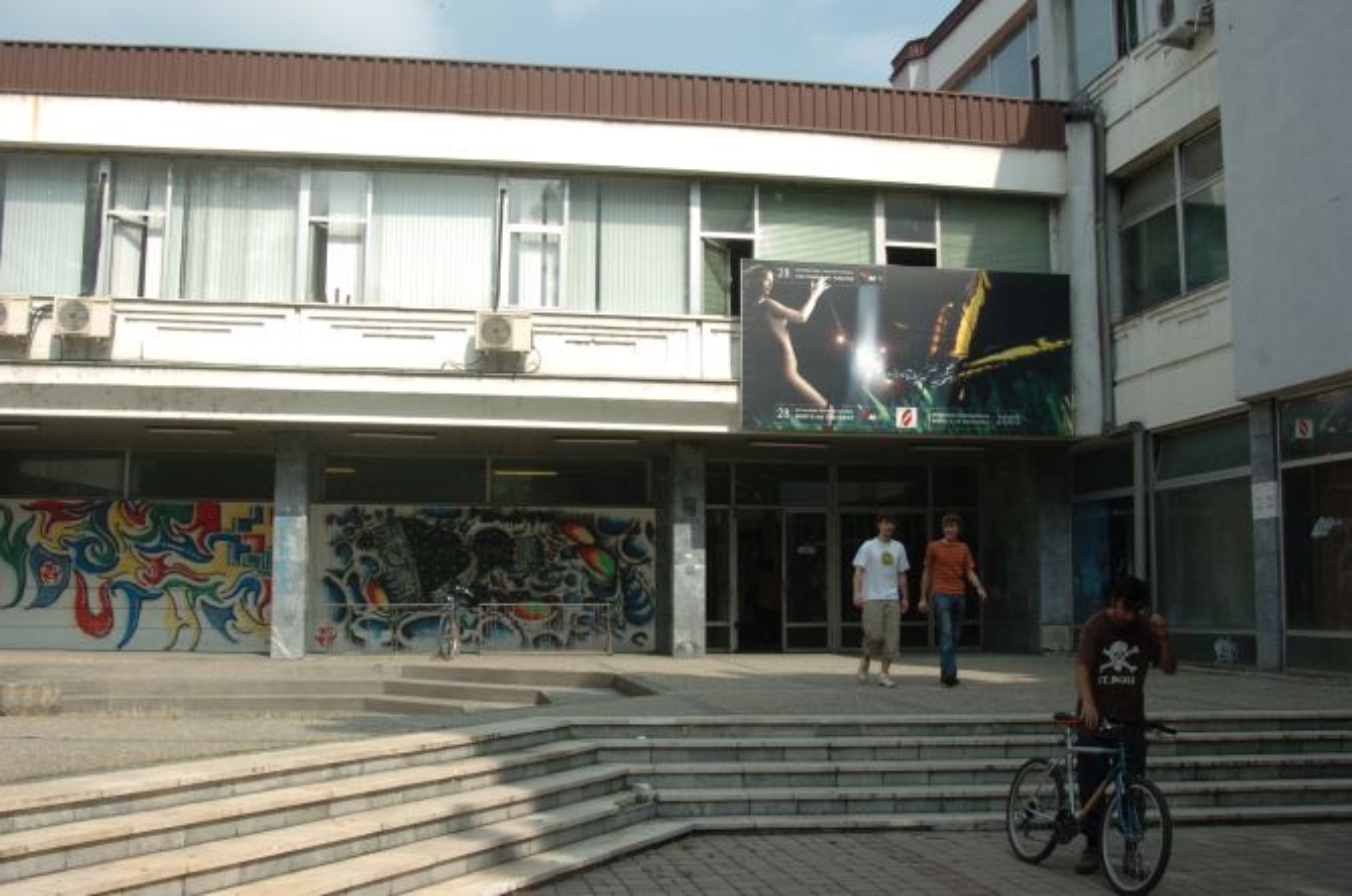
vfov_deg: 36.7
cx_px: 676
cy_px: 448
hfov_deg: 53.2
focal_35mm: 36
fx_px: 1349
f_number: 8
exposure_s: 1/500
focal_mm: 24
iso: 250
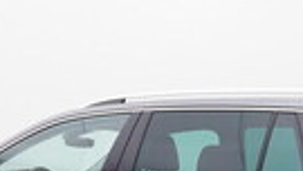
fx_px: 773
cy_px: 255
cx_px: 136
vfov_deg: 12.0
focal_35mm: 96
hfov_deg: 22.2
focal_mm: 15
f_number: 5
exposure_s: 1/80
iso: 200
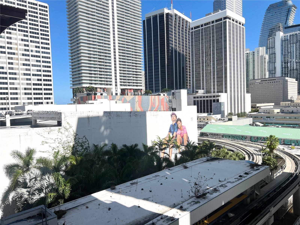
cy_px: 112
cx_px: 150
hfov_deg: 67.3
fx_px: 225
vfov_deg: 53.1
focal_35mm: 26
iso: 50
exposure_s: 1/7463
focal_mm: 5.7
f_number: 1.5
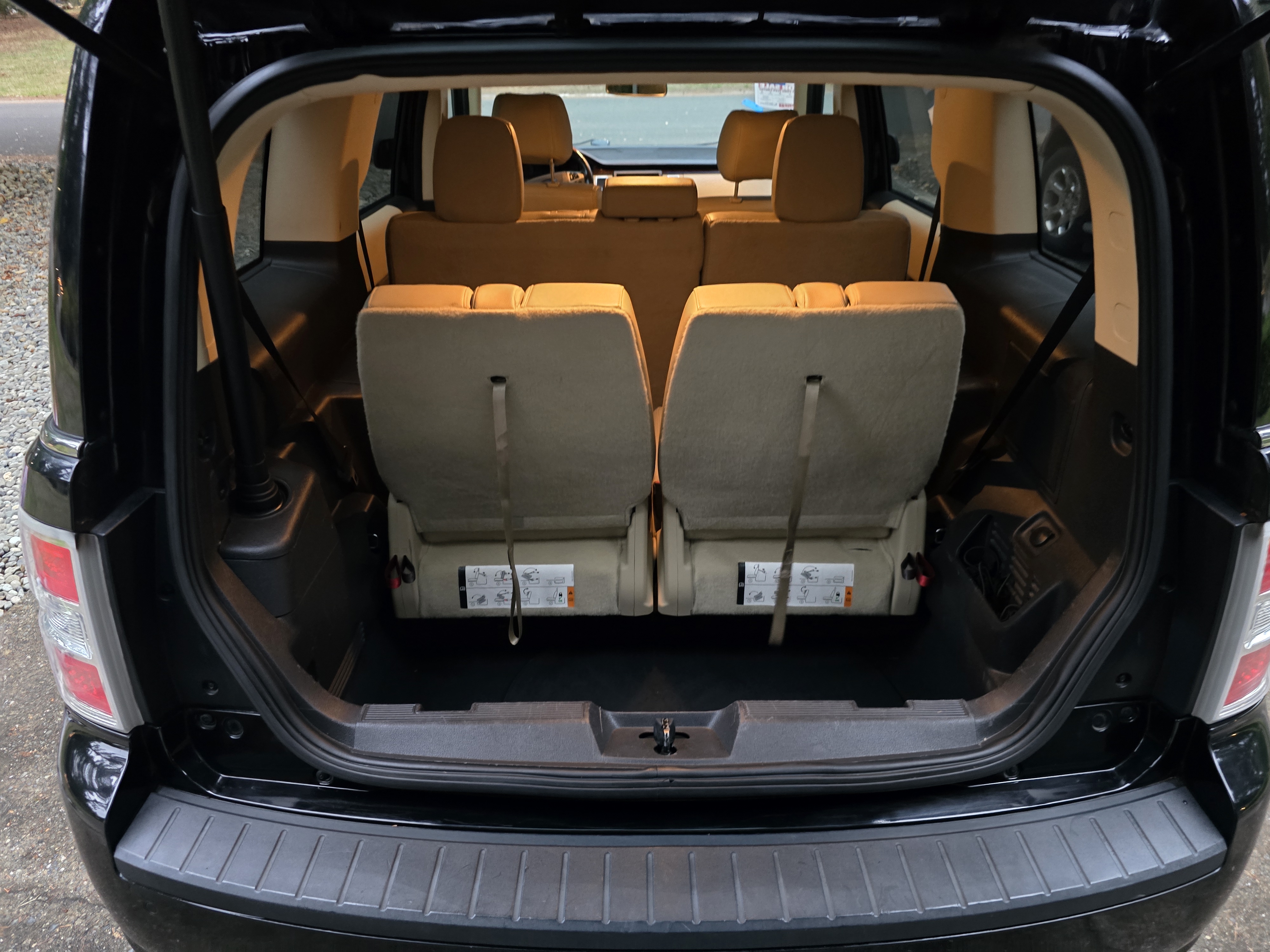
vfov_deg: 58.9
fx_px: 844
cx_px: 635
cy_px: 476
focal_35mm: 23
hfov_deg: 73.9
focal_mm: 6.3
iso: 1600
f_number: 1.7
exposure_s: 1/15
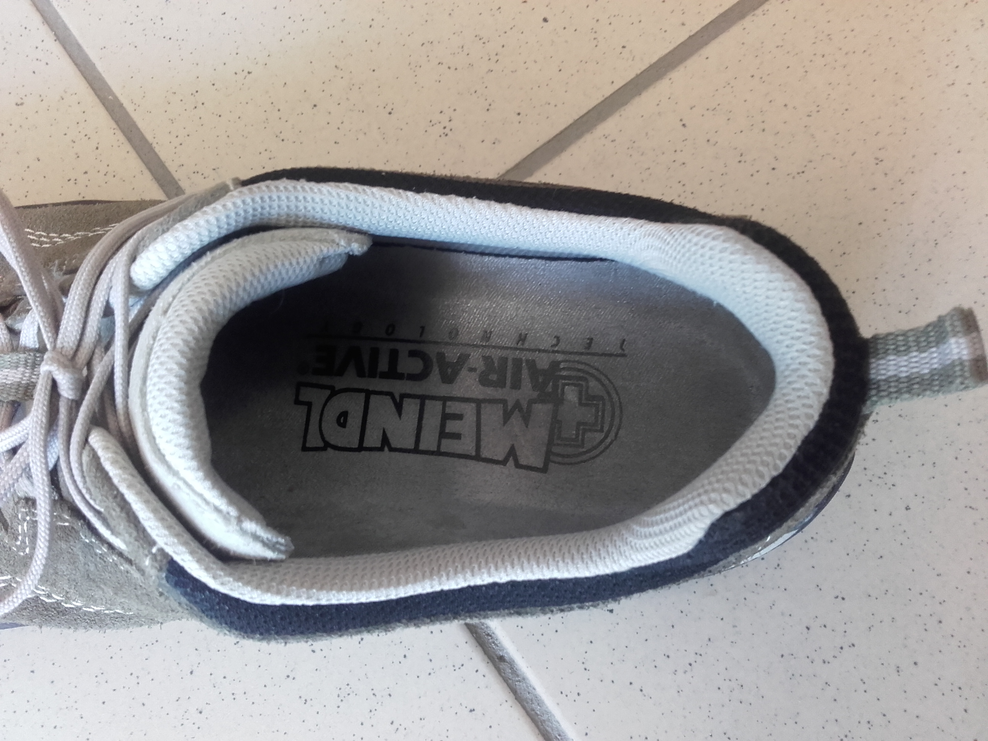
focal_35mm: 31
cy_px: 370
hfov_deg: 58.4
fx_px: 885
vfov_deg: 45.4
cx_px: 494
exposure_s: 1/20
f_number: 2.2
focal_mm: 3.31
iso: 110
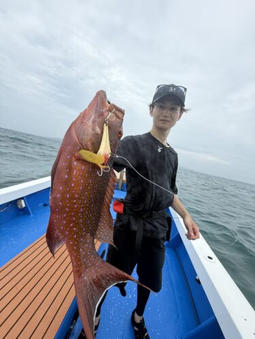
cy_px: 170
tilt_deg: -4.5
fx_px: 138
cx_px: 128
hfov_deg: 85.7
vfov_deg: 102.1
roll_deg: -14.6
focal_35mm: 14
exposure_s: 1/955
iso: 64
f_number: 2.2
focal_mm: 2.22
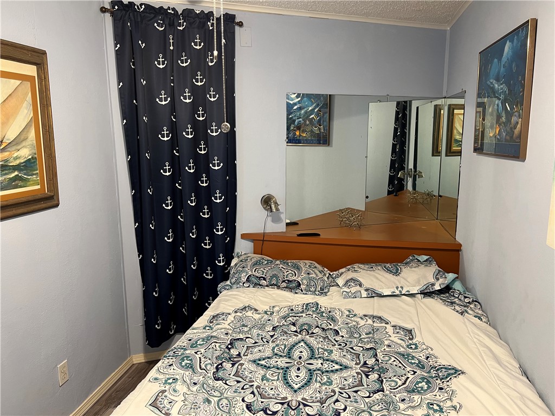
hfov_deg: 67.3
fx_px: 417
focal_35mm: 26
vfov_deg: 53.1
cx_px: 278
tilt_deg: -9.6
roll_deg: +0.3
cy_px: 208
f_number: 1.5
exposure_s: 1/60
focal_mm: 5.7
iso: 160
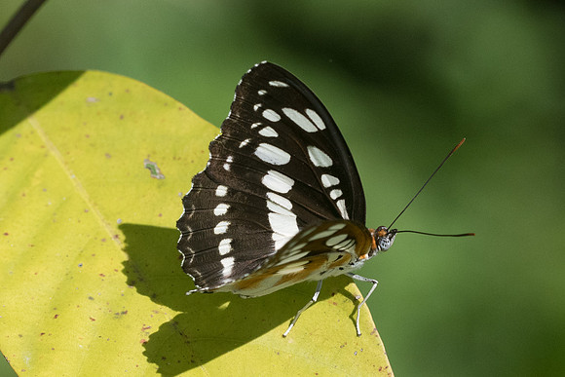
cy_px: 216
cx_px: 223
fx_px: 8316
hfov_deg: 3.9
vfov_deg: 2.6
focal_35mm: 530
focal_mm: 150
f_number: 7.1
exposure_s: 1/4000
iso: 1000
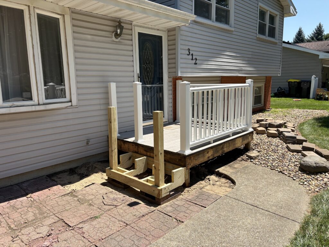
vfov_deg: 53.1
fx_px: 247
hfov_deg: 67.3
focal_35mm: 26
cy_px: 124
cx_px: 164
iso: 50
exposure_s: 1/2747
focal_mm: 5.96
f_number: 1.6
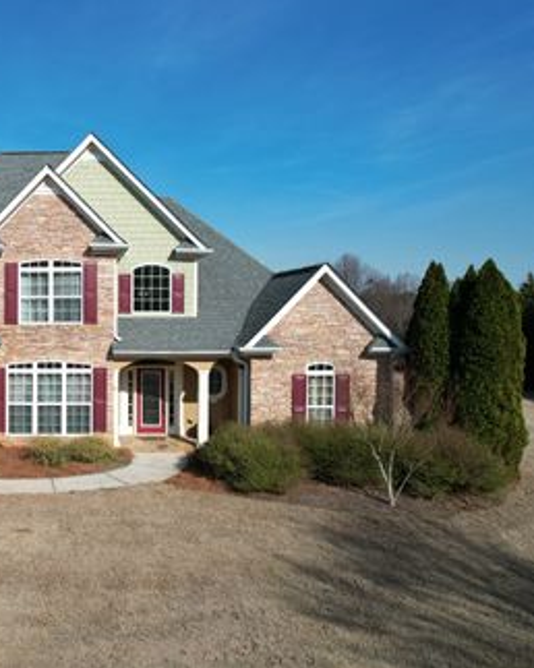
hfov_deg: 42.1
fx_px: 633
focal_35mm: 32
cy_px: 326
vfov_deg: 55.7
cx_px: 56
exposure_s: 1/2000
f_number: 2.8
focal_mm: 8.38
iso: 100
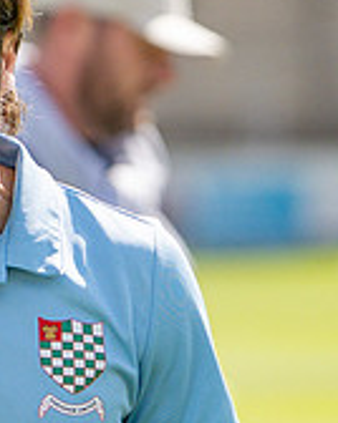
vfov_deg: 2.8
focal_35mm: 688
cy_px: 172
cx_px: -165
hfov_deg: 2.2
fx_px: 8619
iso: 180
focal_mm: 85
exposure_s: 1/6400
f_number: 1.6
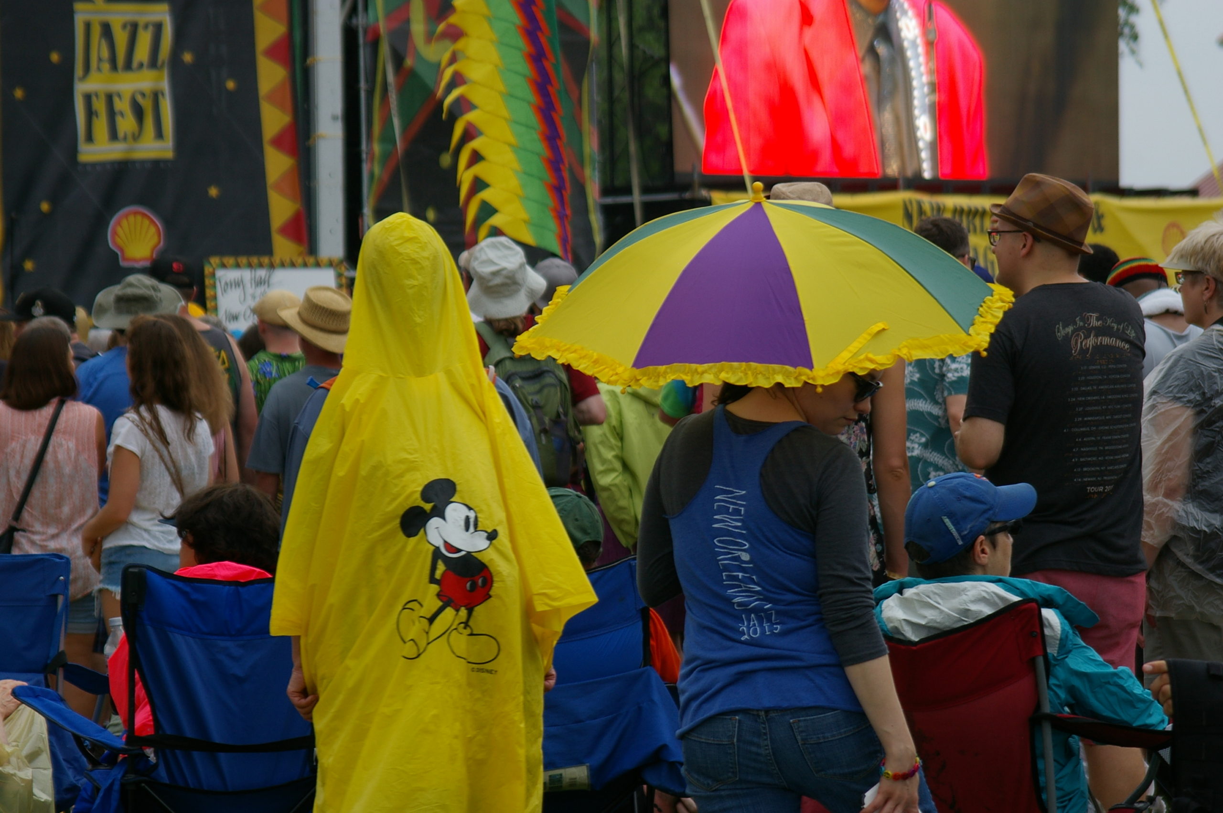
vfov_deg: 9.6
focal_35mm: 142
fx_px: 4837
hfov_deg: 14.4
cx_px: 612
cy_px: 406
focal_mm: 95
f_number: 5.6
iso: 200
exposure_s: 1/90
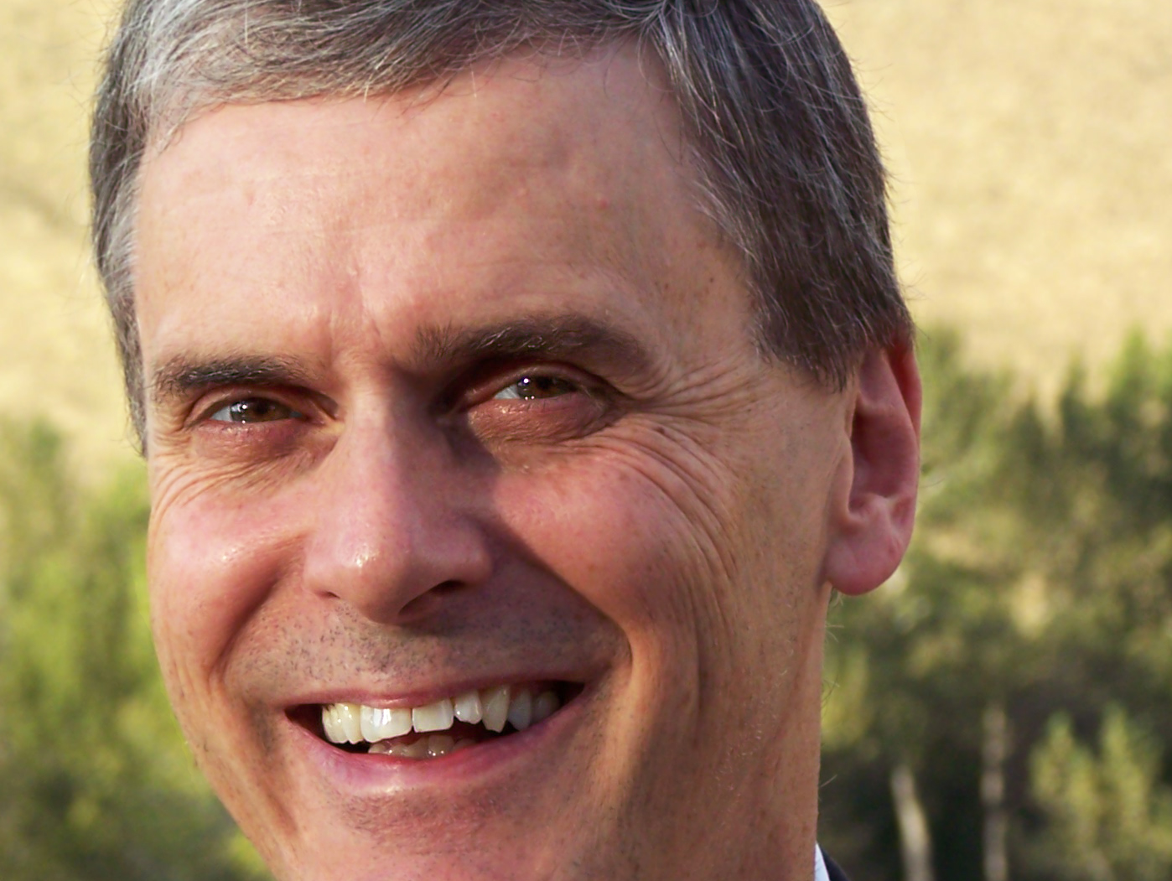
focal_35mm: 237
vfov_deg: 6.3
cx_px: 469
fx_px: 8031
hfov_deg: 8.3
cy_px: 568
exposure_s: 1/320
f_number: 3.2
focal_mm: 19.4
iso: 80
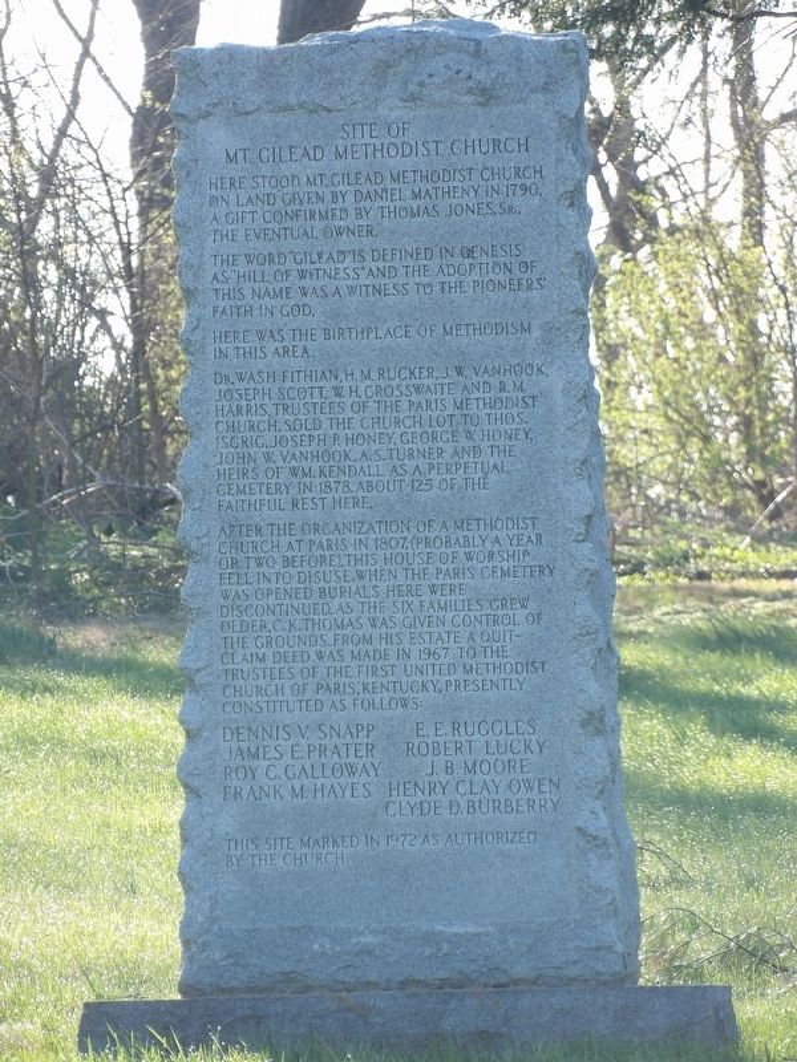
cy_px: 531
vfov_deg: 4.5
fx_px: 13507
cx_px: 398
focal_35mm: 440
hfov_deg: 3.4
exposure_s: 1/125
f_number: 4.2
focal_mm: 78.9
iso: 100
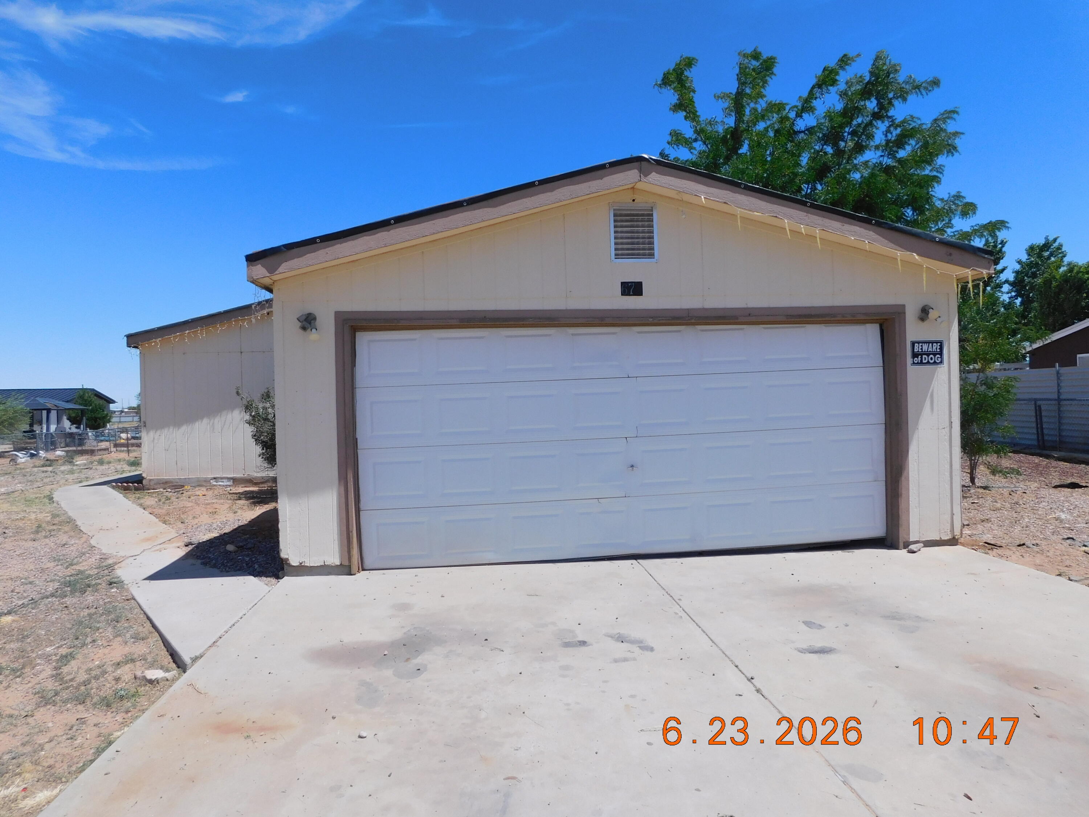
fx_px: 724
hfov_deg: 73.9
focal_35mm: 23
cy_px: 408
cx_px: 544
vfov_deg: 58.9
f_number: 6
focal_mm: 4
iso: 125
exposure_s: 1/640
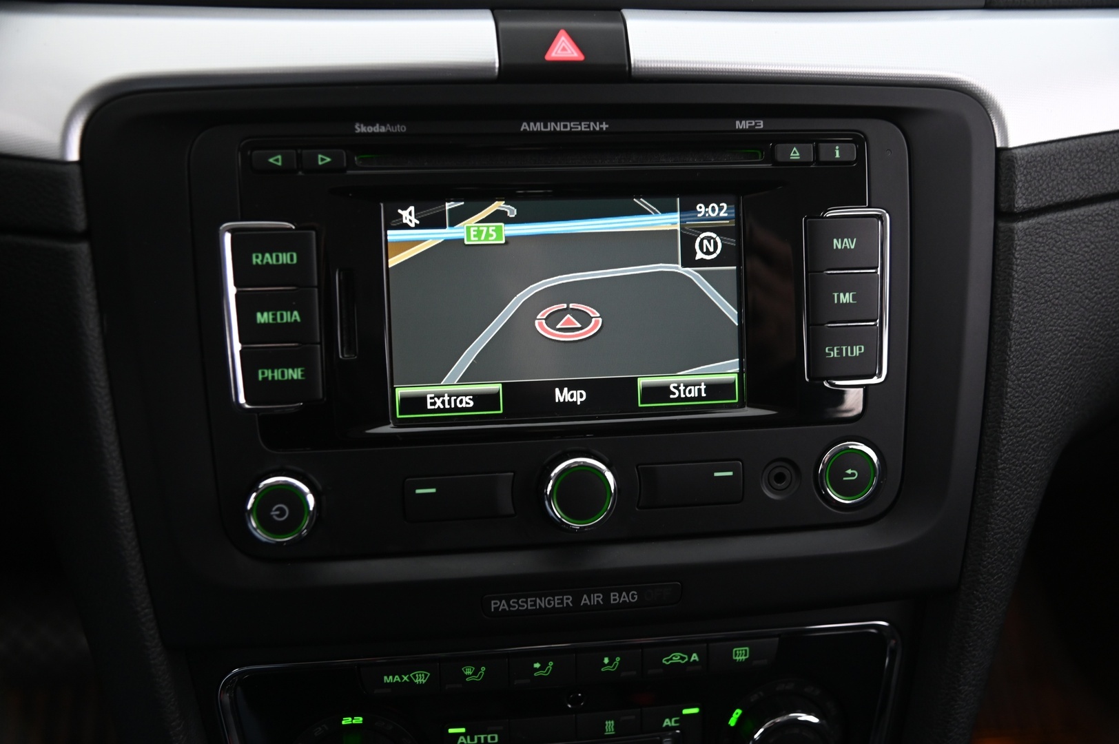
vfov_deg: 35.0
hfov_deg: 50.7
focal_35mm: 38
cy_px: 372
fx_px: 1180
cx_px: 560
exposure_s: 1/15
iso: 2000
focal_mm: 38
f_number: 4
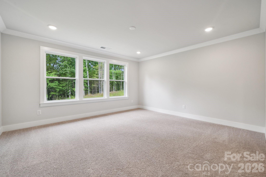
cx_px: 133
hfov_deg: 104.3
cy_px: 88
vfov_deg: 81.2
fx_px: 103
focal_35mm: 14
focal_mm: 14
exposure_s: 1/20
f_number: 7.1
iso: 160
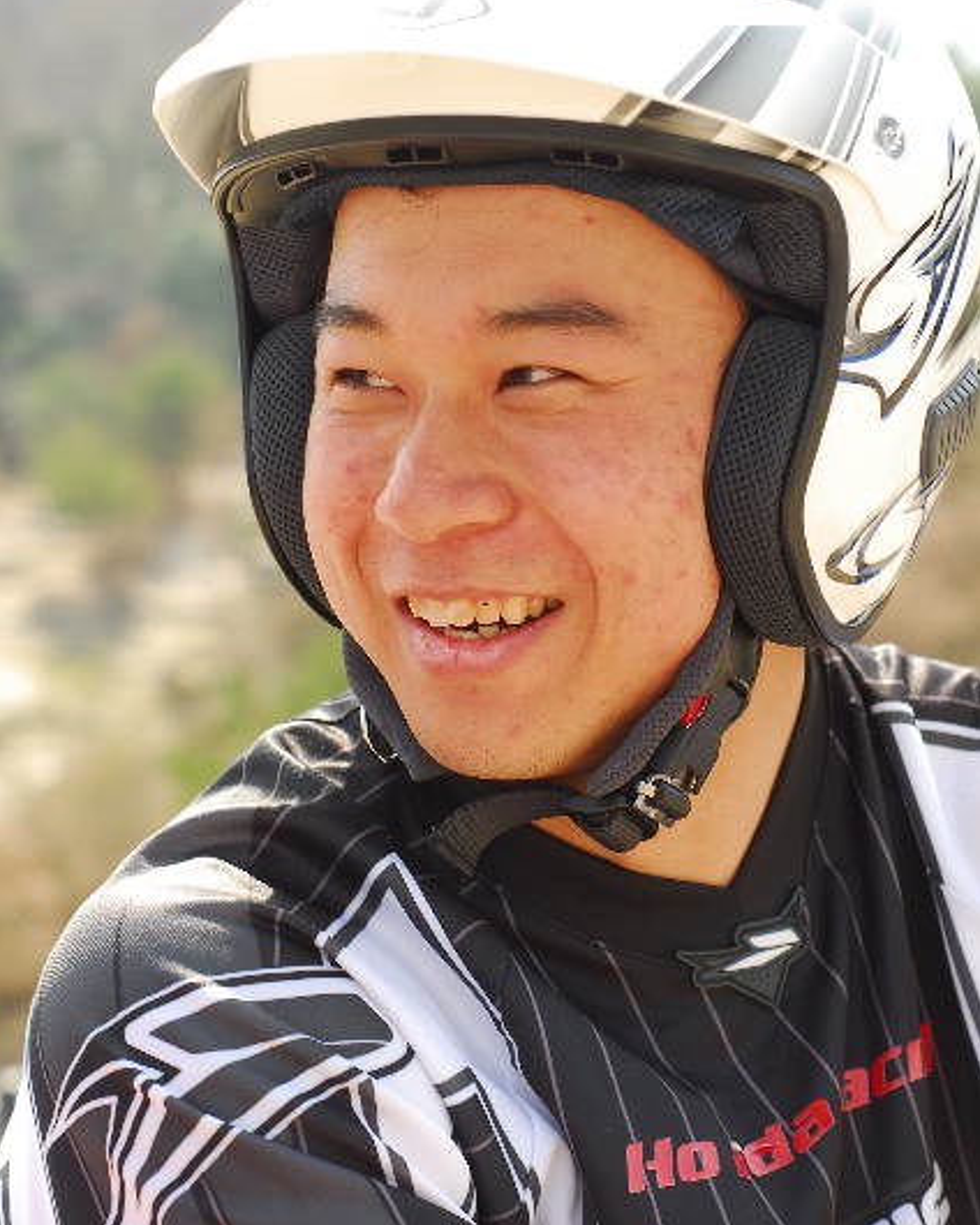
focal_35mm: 85
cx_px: 490
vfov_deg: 22.4
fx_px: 3082
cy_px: 488
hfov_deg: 18.1
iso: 100
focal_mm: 50
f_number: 5.6
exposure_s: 1/125
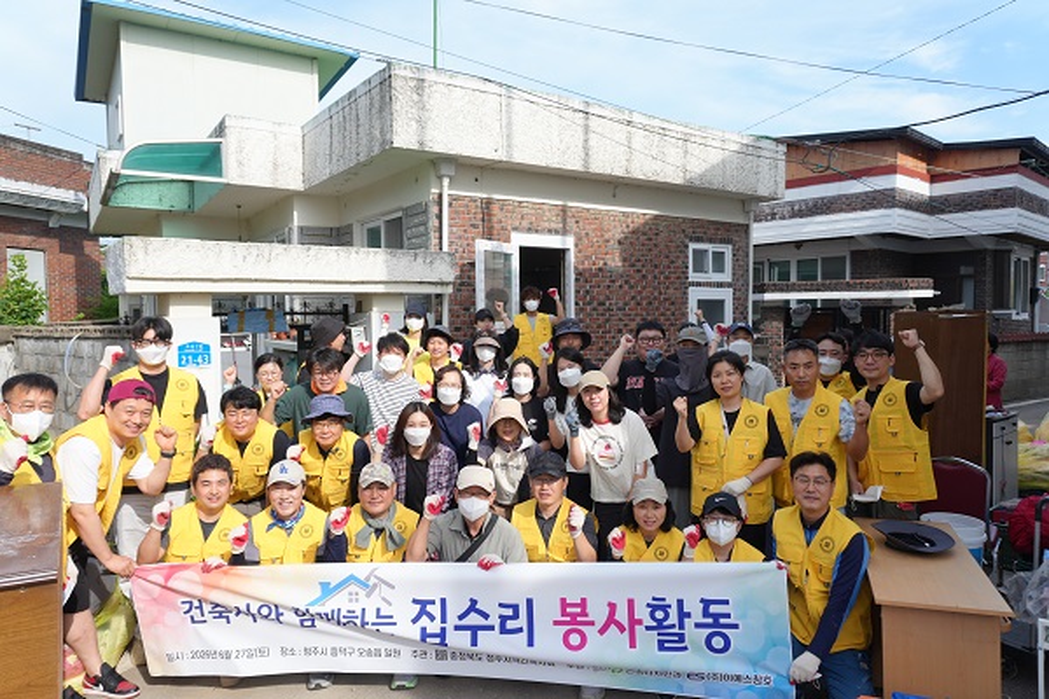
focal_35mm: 24
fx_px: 699
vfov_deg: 53.1
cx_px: 524
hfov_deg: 73.7
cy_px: 350
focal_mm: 16
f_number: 4.5
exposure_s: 1/500
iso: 100
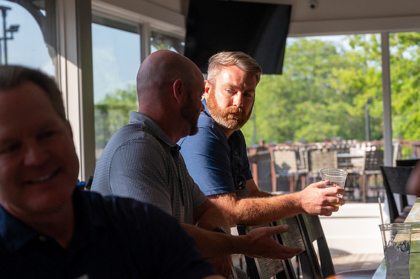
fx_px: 896
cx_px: 279
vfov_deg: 17.7
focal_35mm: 77
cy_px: 109
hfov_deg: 26.2
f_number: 4
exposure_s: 1/3200
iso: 1600
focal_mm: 57
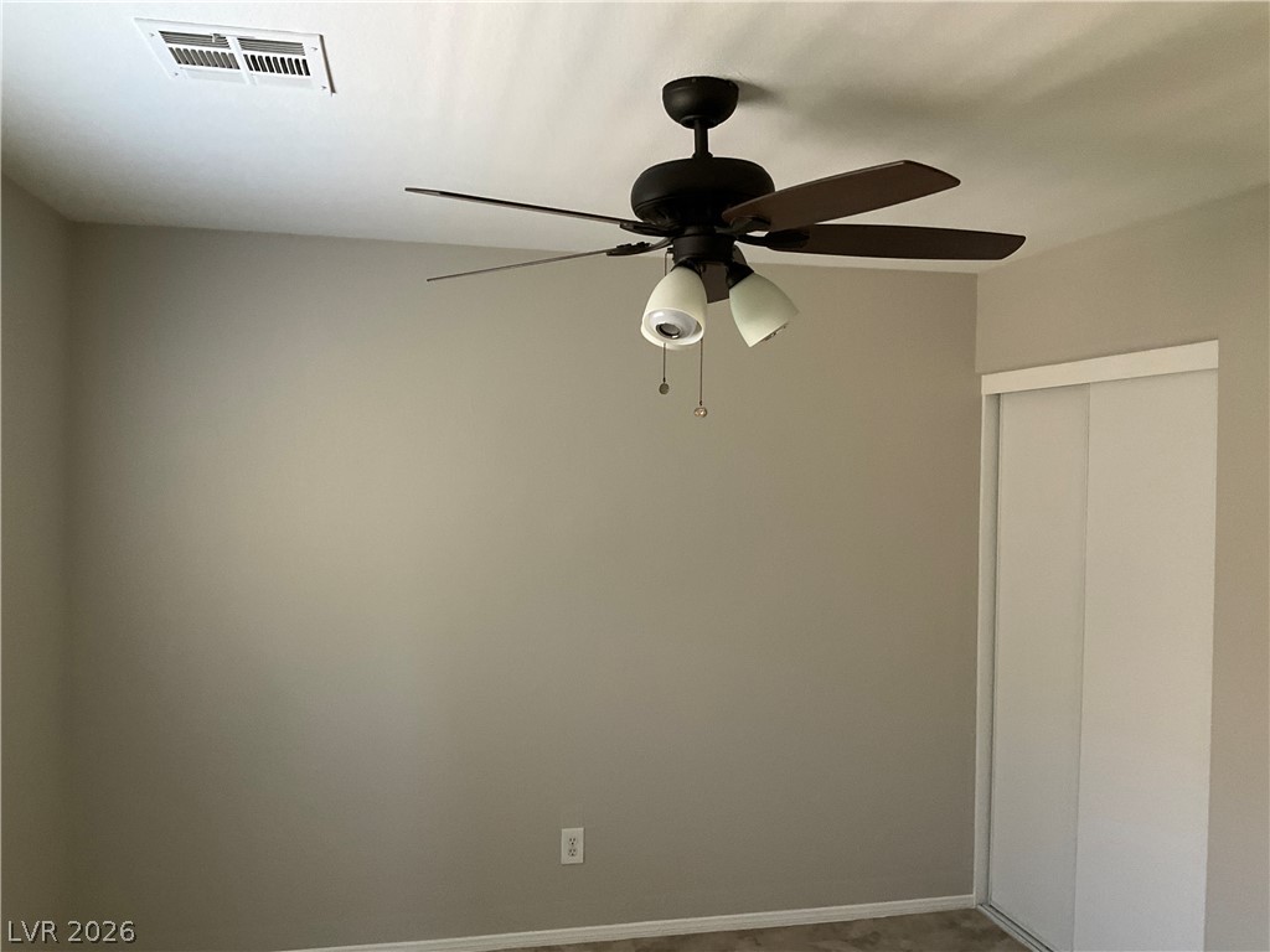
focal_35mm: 29
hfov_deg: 61.7
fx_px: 1064
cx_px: 635
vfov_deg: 48.2
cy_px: 476
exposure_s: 1/60
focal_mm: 3
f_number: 1.8
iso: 160
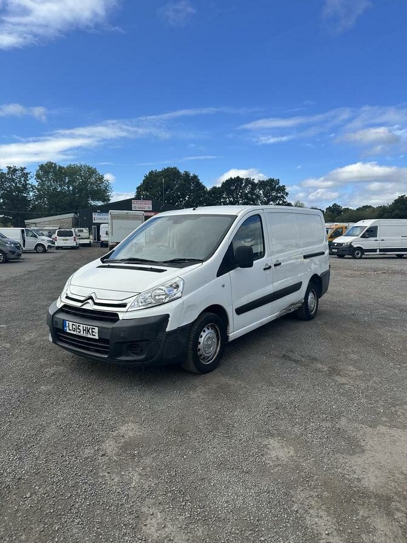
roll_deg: -0.7
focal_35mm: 24
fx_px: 376
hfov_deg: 56.8
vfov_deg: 71.6
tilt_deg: -5.1
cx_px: 204
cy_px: 272
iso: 80
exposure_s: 1/3861
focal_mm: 6.86
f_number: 1.78
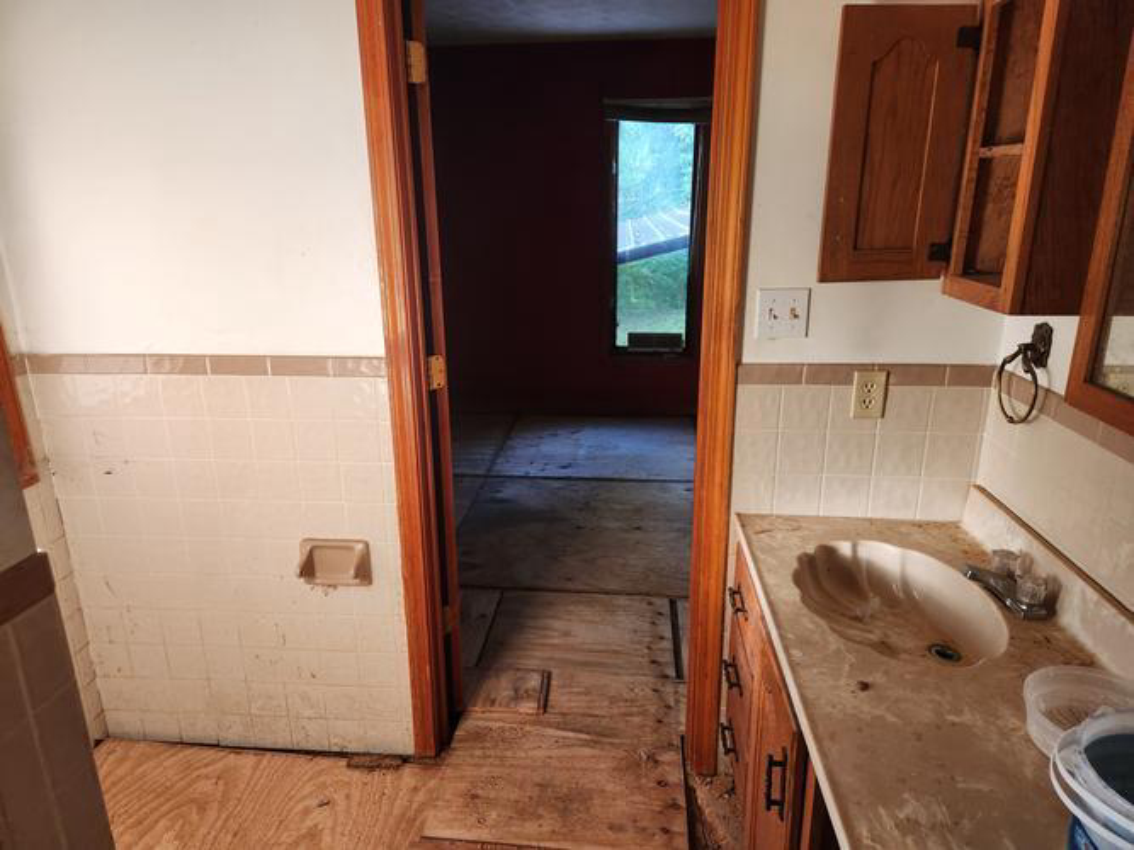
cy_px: 425
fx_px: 753
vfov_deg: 58.9
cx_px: 567
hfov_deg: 73.9
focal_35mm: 23
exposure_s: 1/120
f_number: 1.8
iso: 200
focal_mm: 5.4
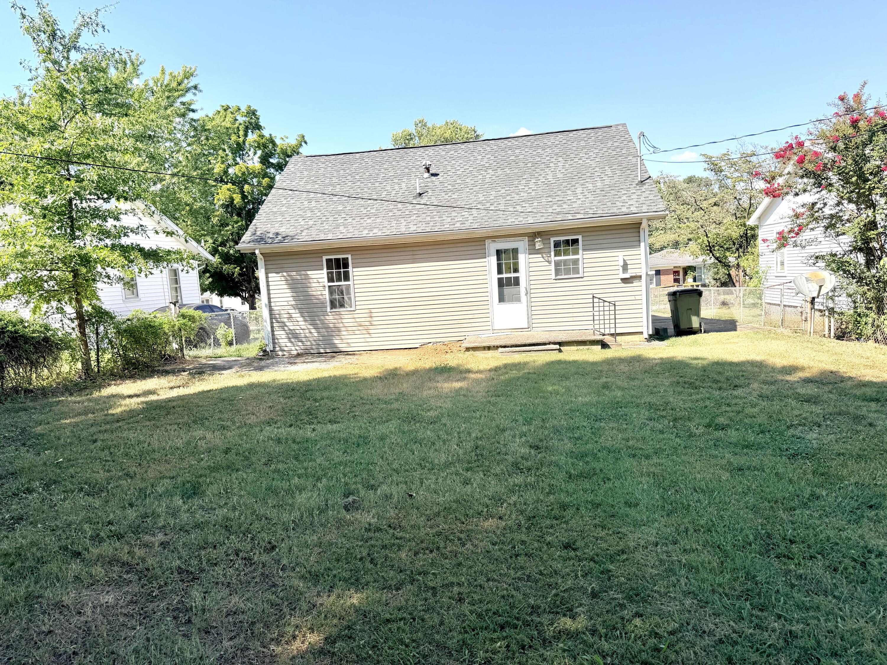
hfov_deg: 71.6
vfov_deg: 56.8
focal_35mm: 24
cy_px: 332
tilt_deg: -5.8
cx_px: 444
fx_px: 615
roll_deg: +3.8
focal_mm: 6.76
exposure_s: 1/2907
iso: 80
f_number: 1.78
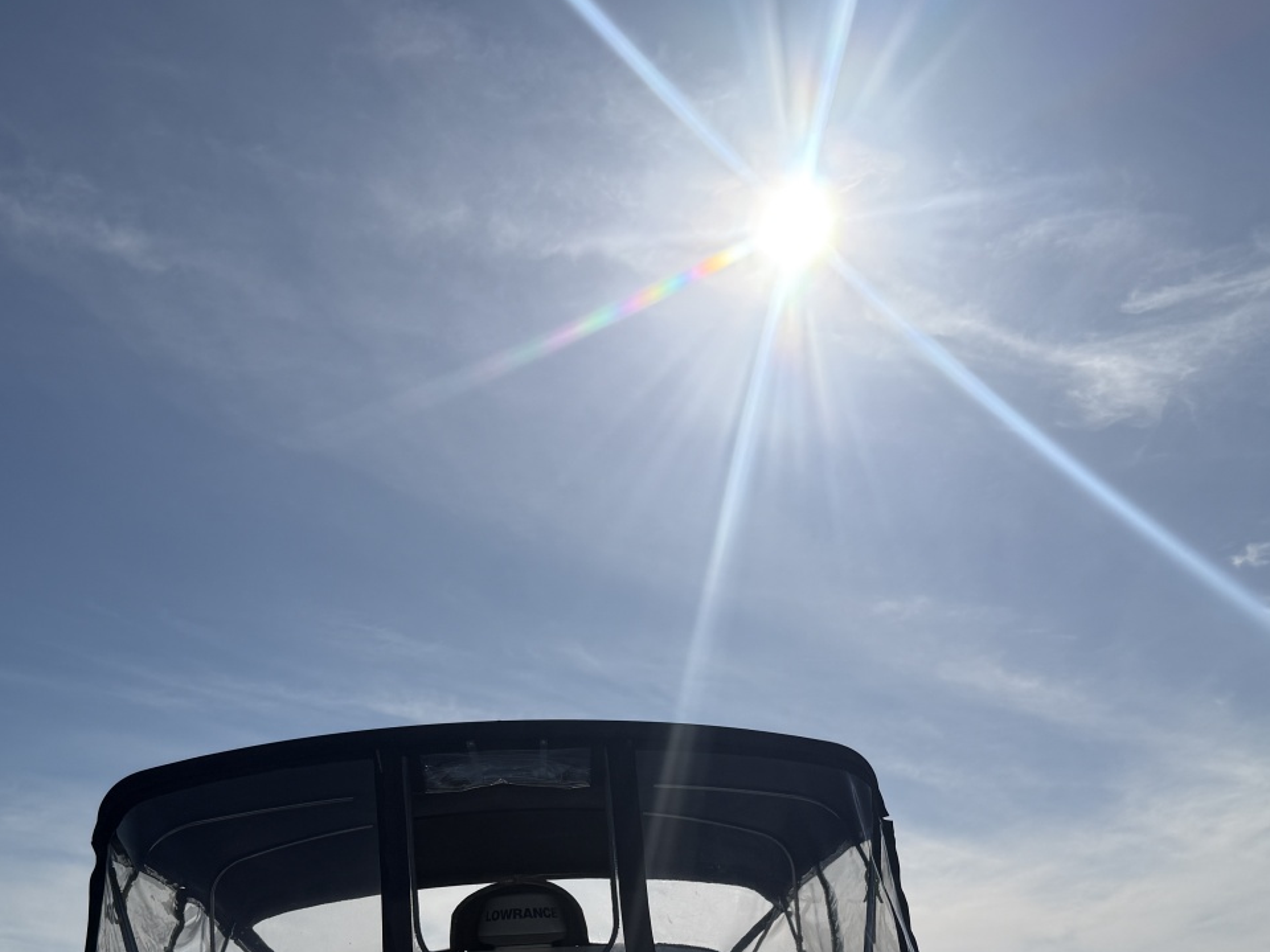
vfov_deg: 34.7
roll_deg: +1.9
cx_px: 607
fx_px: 1468
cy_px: 776
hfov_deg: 46.8
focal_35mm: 40
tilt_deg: +8.9
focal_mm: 6.76
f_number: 1.78
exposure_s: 1/14286
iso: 64
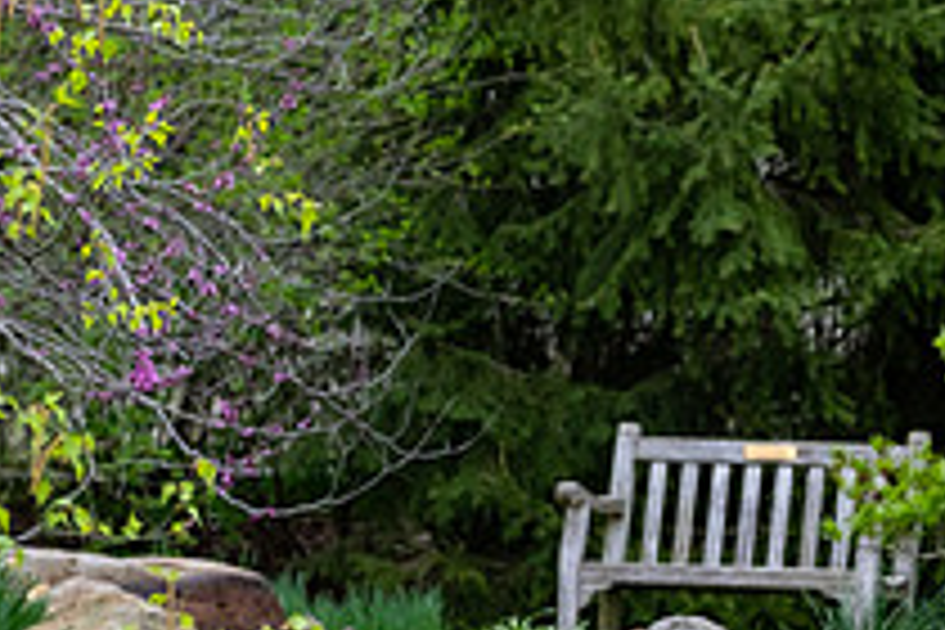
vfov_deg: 5.6
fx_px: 6378
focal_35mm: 243
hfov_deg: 8.4
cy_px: 578
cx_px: 932
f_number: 4
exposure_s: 1/400
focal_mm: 58.7
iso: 250
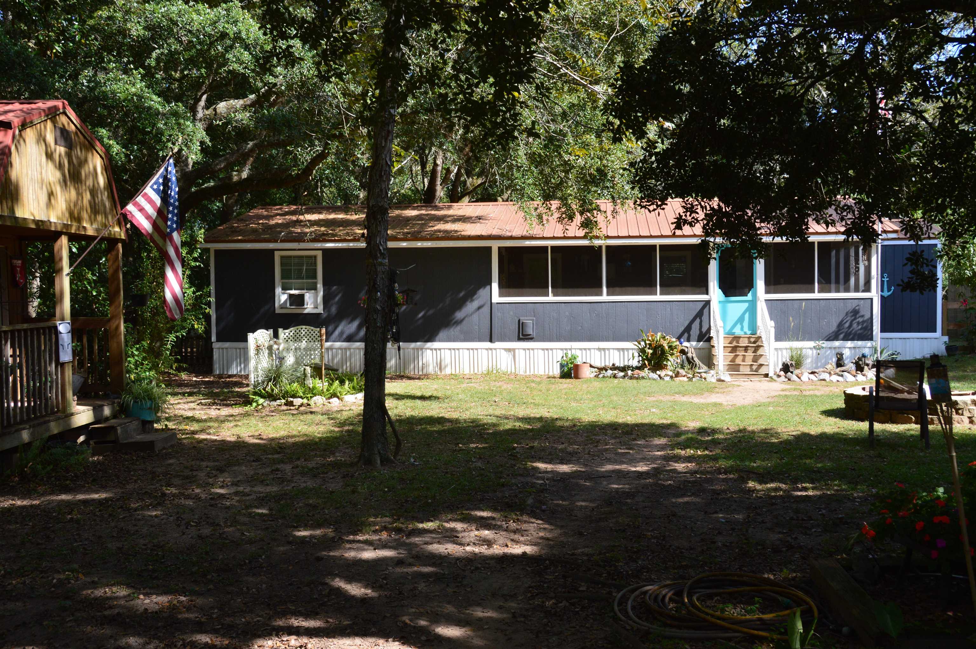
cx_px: 488
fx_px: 975
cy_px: 324
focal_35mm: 36
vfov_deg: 36.8
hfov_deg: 53.2
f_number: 10
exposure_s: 1/250
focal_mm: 24
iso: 400
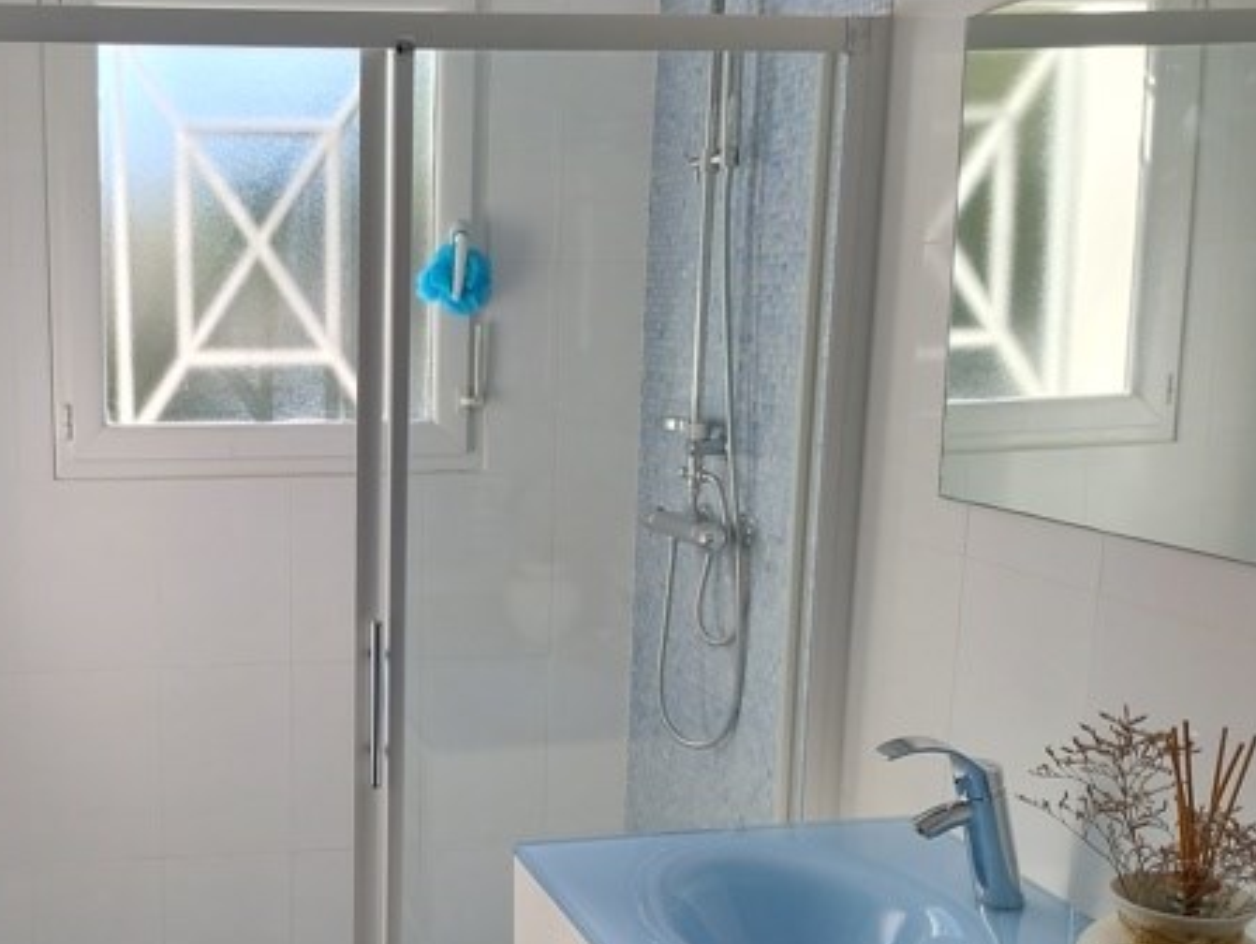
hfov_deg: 41.7
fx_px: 1561
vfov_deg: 33.5
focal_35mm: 43
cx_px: 233
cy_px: 596
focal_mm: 5.56
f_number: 1.8
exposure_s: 1/112
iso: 100
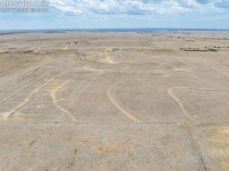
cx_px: 132
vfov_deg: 49.7
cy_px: 89
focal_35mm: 28
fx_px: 185
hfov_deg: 63.1
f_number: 8
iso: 100
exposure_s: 1/200
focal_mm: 12.29
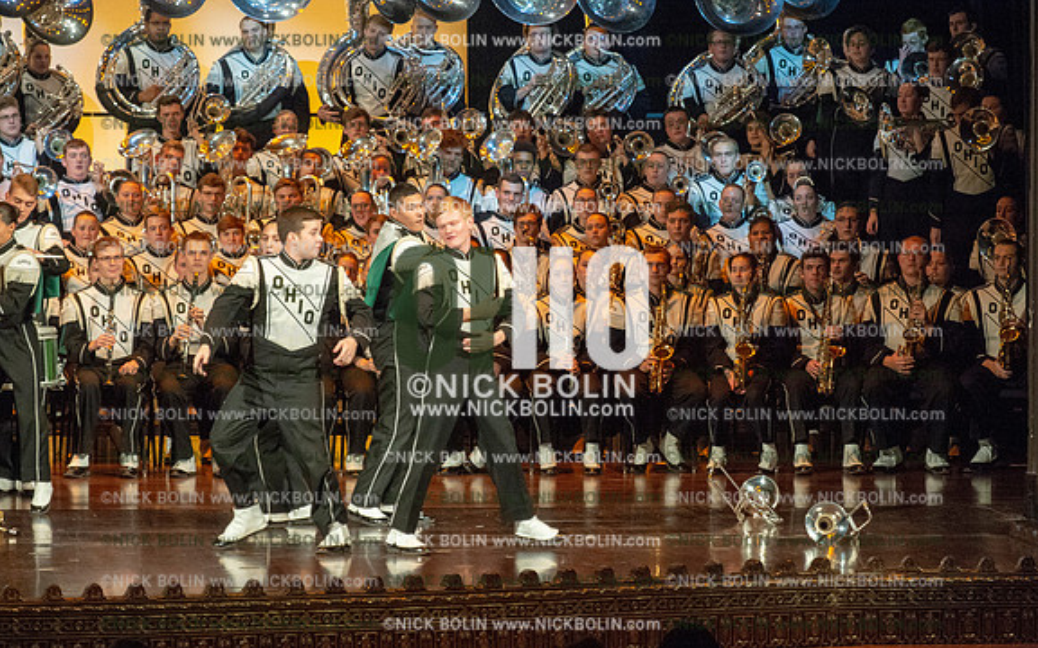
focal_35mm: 205
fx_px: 5799
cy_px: 331
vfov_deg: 6.4
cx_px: 521
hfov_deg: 10.2
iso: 8000
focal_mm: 200
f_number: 5.6
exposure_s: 1/320
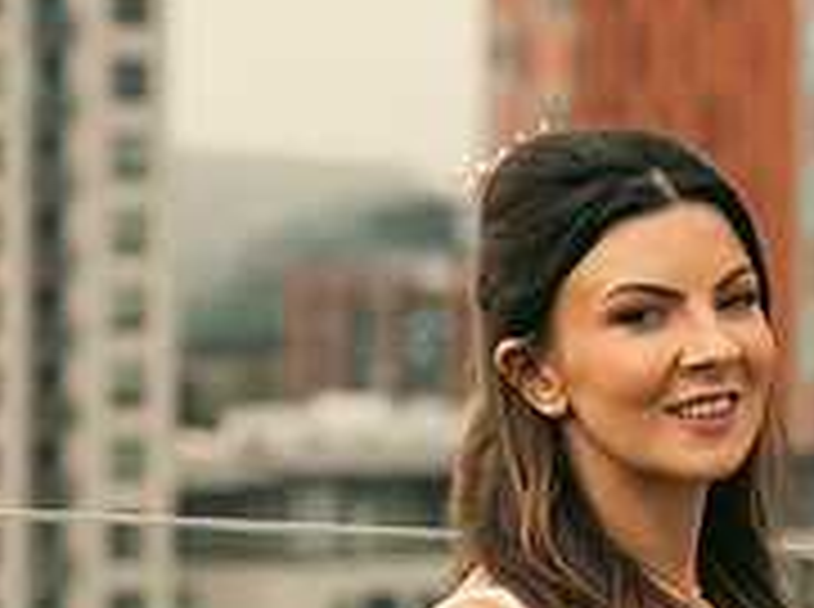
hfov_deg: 8.0
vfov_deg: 6.0
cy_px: 678
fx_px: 5797
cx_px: 940
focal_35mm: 247
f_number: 3.5
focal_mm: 80
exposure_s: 1/250
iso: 160
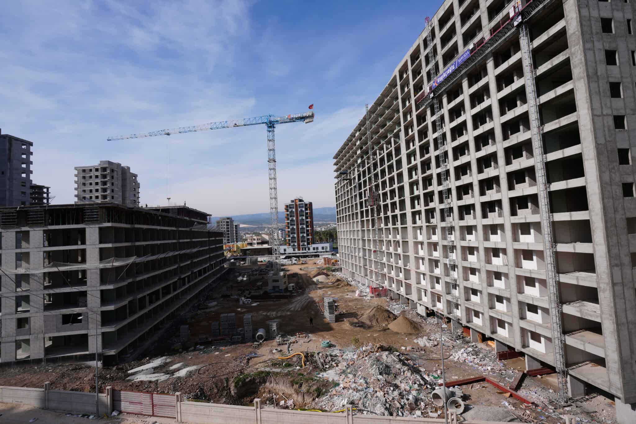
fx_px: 300
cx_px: 318
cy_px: 212
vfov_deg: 70.4
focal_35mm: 17
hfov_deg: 93.3
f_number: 10
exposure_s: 1/250
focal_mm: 17
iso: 100
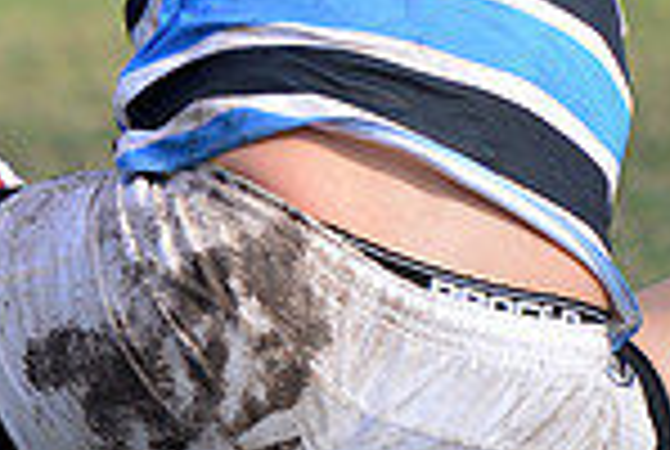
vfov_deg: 1.7
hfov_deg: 2.5
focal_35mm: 815
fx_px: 15198
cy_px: -407
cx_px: -67
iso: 640
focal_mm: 210
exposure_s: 1/1000
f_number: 4
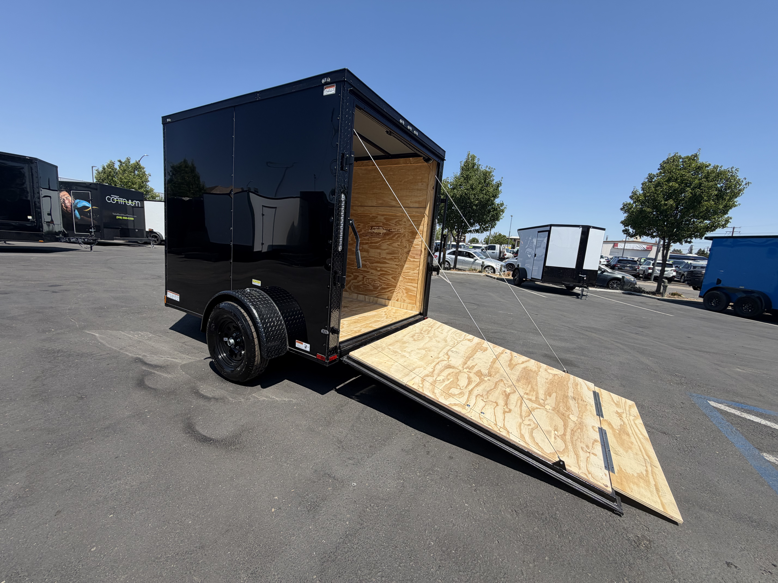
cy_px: 292
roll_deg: -3.7
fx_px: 315
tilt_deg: -9.1
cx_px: 389
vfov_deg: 85.7
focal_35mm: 14
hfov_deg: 102.1
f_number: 2.2
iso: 20
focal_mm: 2.22
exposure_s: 1/770
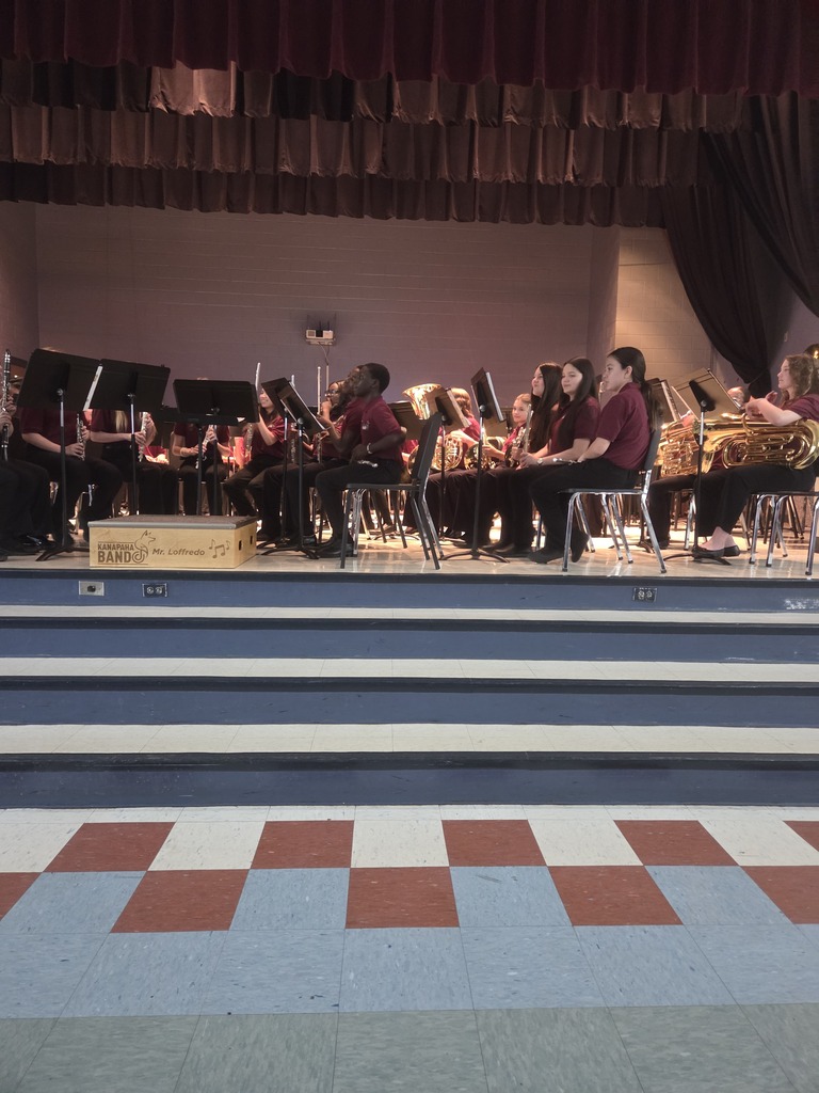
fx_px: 726
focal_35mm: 23
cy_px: 546
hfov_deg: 58.9
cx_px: 410
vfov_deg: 73.9
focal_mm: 5.4
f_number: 1.8
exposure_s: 1/60
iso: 1250
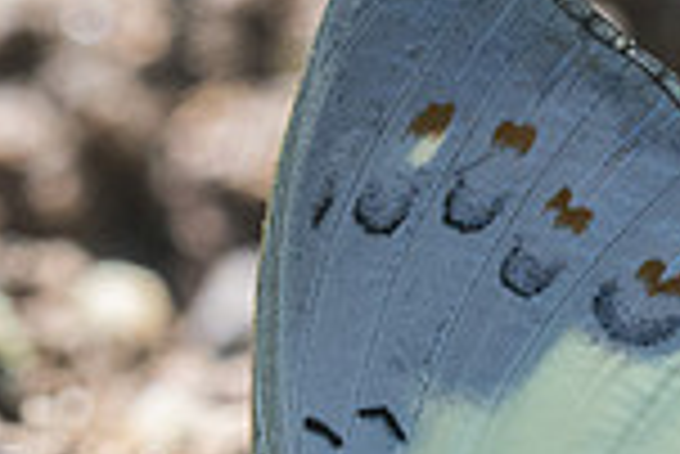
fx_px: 22726
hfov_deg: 1.7
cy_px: 859
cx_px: 720
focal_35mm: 1202
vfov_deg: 1.1
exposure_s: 1/1000
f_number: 7.1
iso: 1000
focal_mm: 150
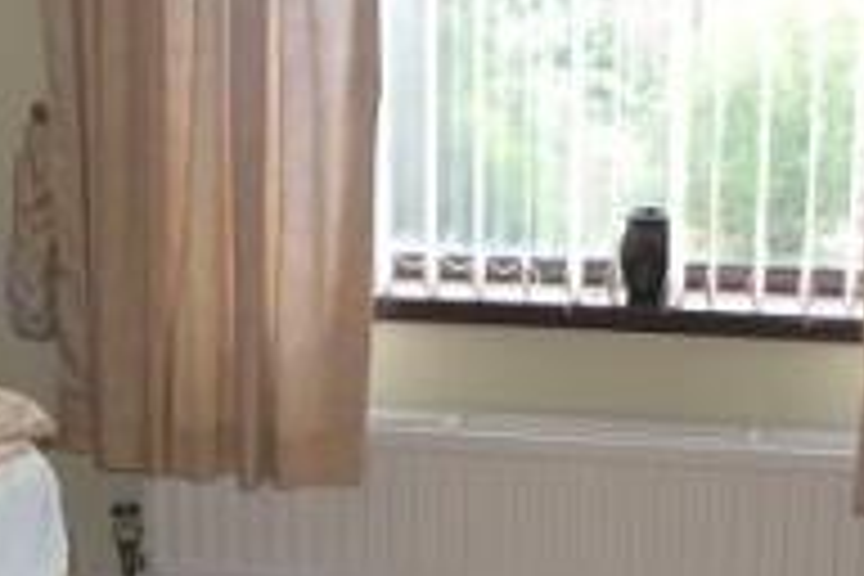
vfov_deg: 12.1
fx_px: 2712
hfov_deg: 18.1
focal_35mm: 113
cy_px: 353
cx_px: 360
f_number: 3.8
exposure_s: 1/100
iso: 400
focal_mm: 22
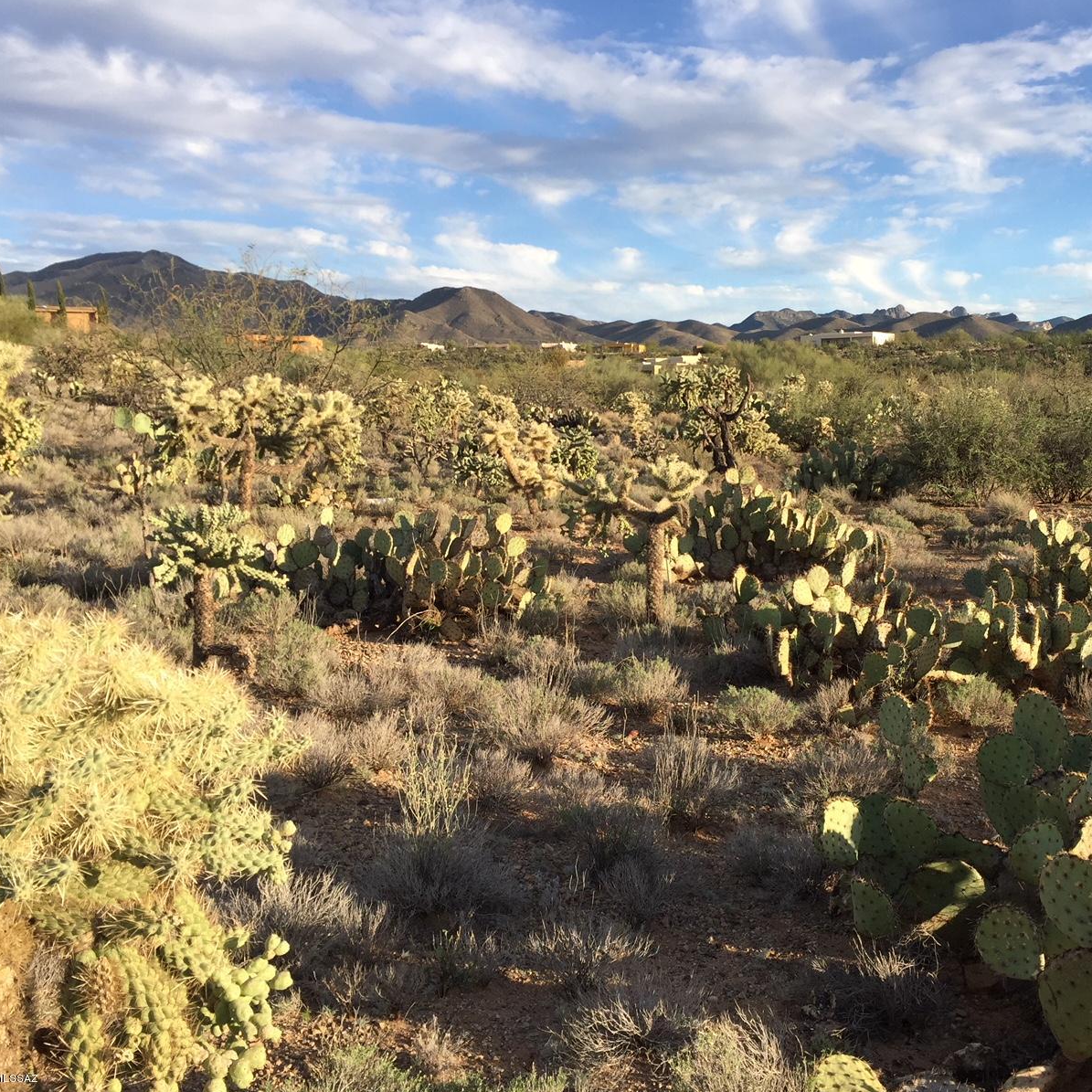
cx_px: 697
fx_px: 1249
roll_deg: -0.3
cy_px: 557
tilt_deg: -6.1
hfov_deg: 46.7
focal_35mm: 35
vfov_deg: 47.2
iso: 32
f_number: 2.2
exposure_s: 1/860
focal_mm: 4.15
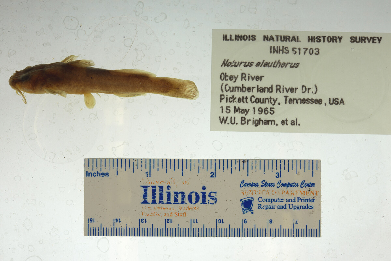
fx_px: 652
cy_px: 130
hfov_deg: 33.4
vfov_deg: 22.6
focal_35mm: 60
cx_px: 196
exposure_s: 1/50
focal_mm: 60
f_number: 20
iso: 100
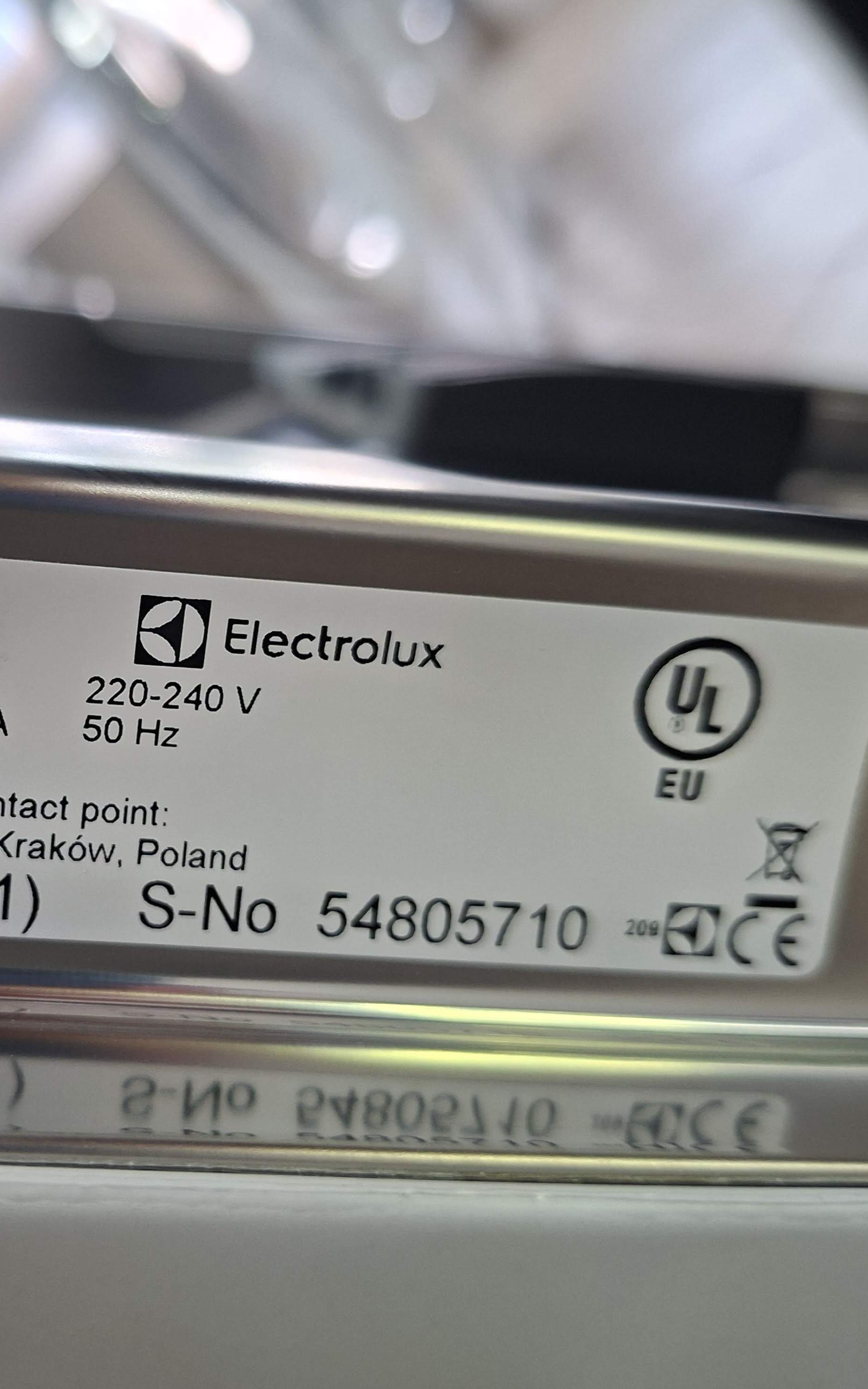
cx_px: 141
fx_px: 1249
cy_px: 689
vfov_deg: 58.1
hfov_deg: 36.6
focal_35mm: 33
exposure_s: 1/50
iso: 250
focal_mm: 5.54
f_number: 1.8
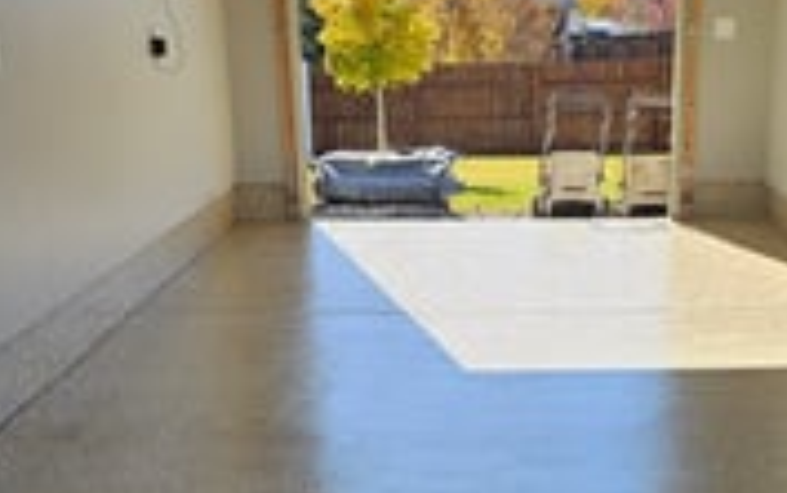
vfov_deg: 18.7
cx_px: 516
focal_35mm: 66
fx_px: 1417
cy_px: 595
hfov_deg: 30.8
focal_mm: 6.3
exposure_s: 1/189
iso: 10
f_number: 1.7
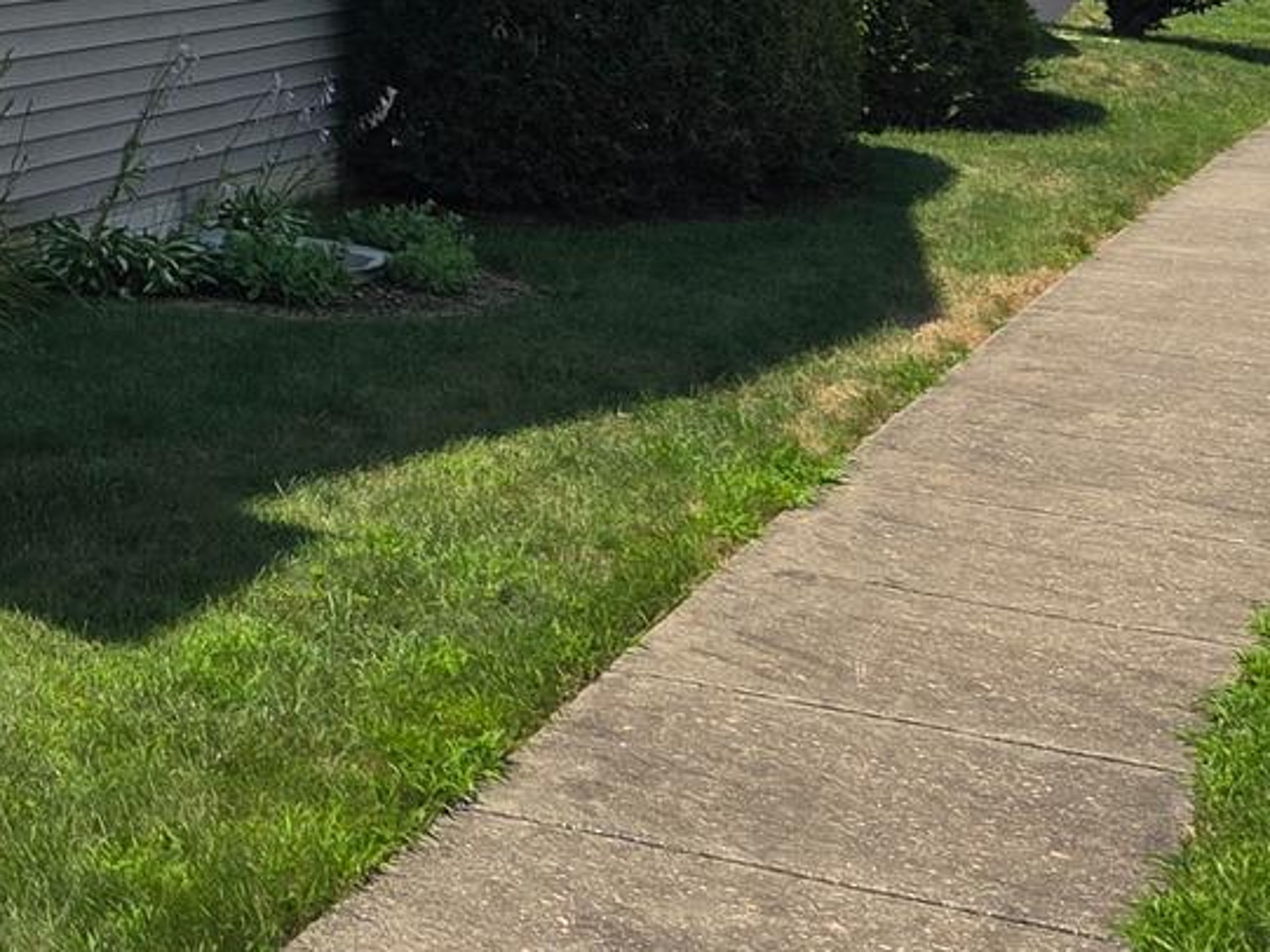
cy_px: -790
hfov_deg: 20.3
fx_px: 3193
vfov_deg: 14.7
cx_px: -458
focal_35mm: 87
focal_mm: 5.4
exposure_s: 1/4771
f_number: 1.8
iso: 80
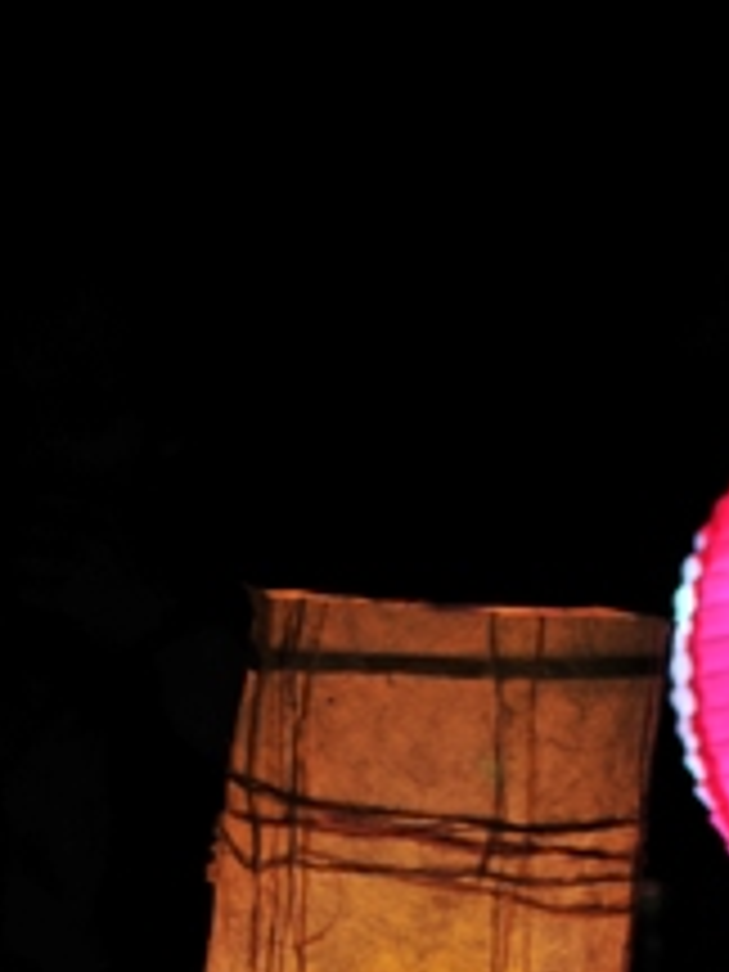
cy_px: 1354
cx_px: 371
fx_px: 4196
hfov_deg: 9.9
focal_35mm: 149
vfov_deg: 12.7
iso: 250
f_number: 1.8
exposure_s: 1/50
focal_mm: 35
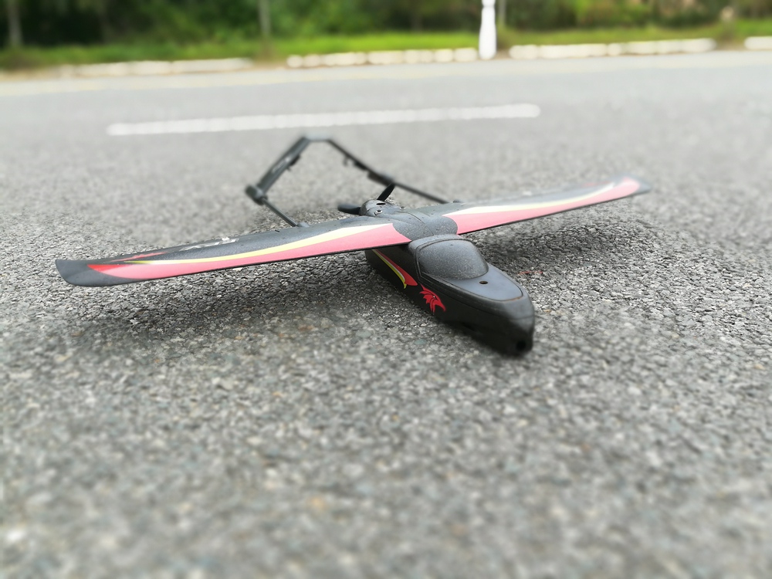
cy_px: 290
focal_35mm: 26
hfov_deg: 67.3
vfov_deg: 53.1
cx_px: 386
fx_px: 580
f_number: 4
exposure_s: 1/212
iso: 50
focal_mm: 3.83
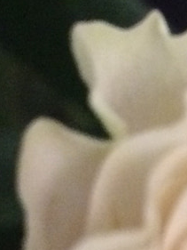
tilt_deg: -48.2
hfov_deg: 8.5
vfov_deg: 11.9
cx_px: 392
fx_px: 1188
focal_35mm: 165
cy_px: 205
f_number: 2.2
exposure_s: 1/17
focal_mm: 4.15
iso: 320
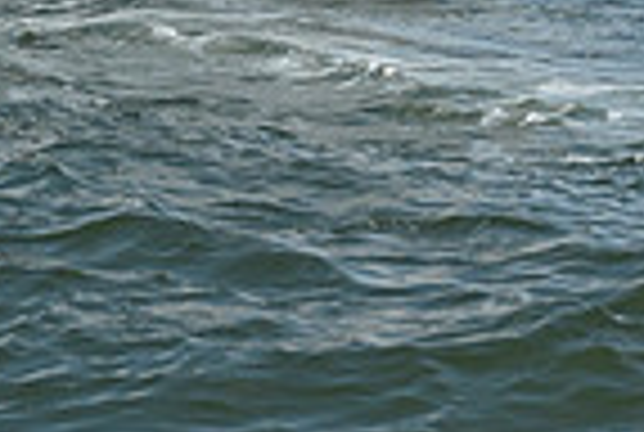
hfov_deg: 6.0
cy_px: -765
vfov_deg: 3.9
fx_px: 6167
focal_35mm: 344
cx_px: -56
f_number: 8
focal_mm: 85
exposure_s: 1/1600
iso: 320
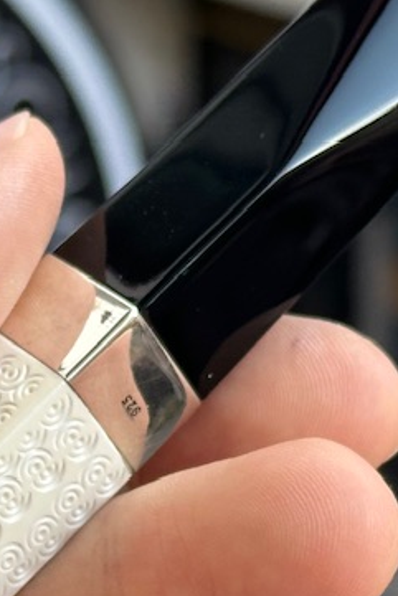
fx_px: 2932
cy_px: 472
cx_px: 3
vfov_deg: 11.6
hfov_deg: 7.7
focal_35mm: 177
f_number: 1.78
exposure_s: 1/471
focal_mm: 6.86
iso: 64
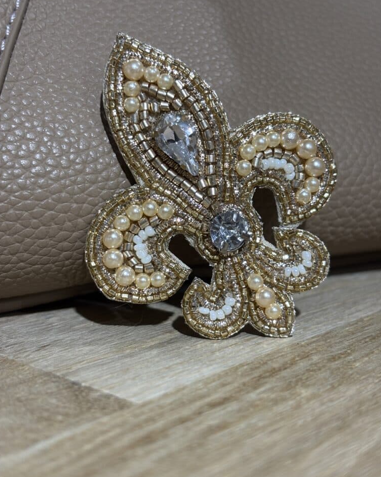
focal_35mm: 55
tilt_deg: -10.9
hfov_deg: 27.6
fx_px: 775
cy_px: 238
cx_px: 190
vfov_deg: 34.2
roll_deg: +0.5
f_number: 1.6
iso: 50
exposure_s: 1/100
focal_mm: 5.96
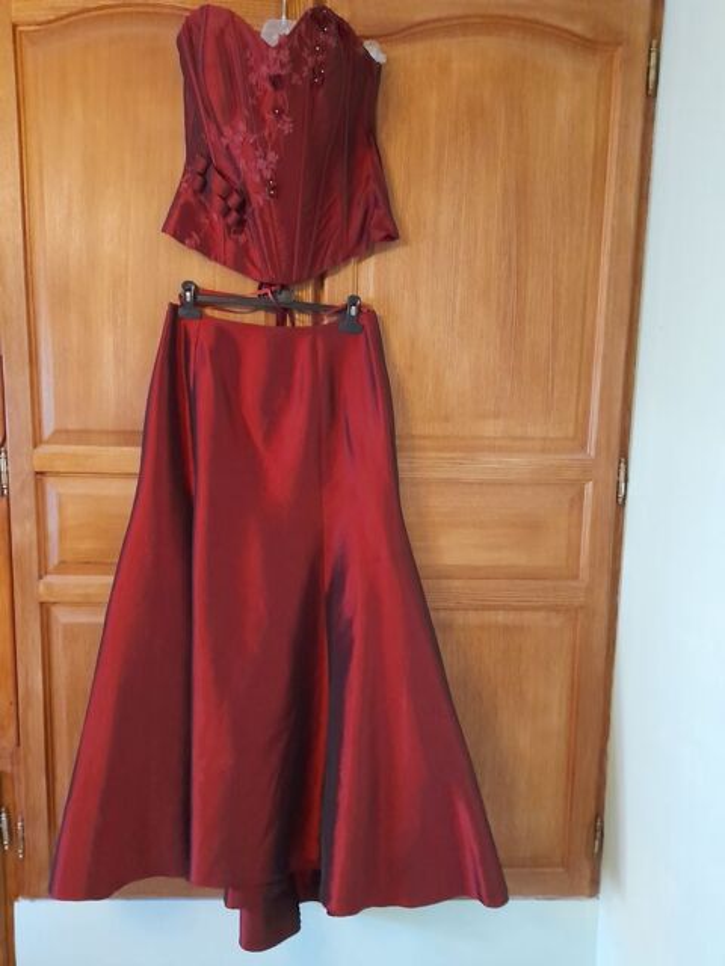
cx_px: 362
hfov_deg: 54.9
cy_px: 483
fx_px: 698
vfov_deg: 69.4
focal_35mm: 25
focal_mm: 4.6
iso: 1000
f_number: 2
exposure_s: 1/20
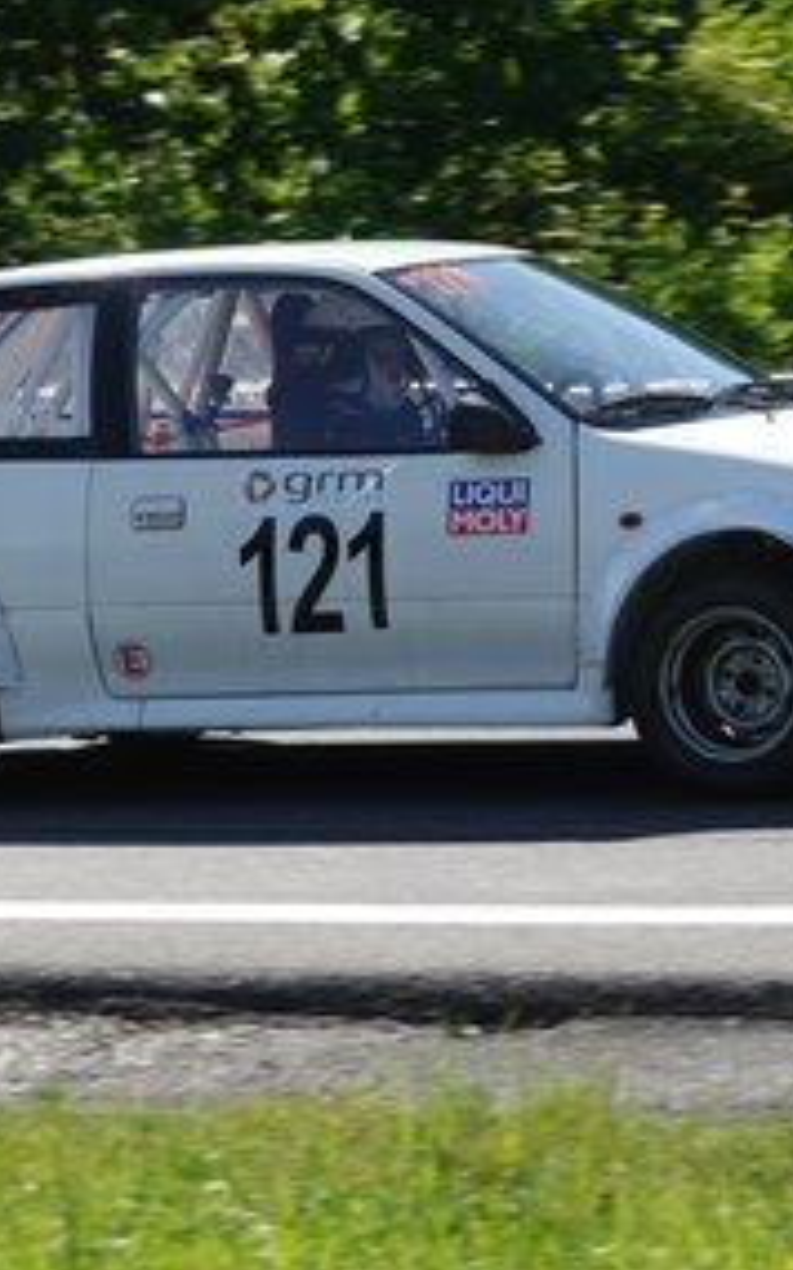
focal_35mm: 248
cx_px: 472
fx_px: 8580
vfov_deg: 8.5
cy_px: 660
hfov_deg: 5.3
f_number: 4
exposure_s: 1/800
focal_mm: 56.39
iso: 125
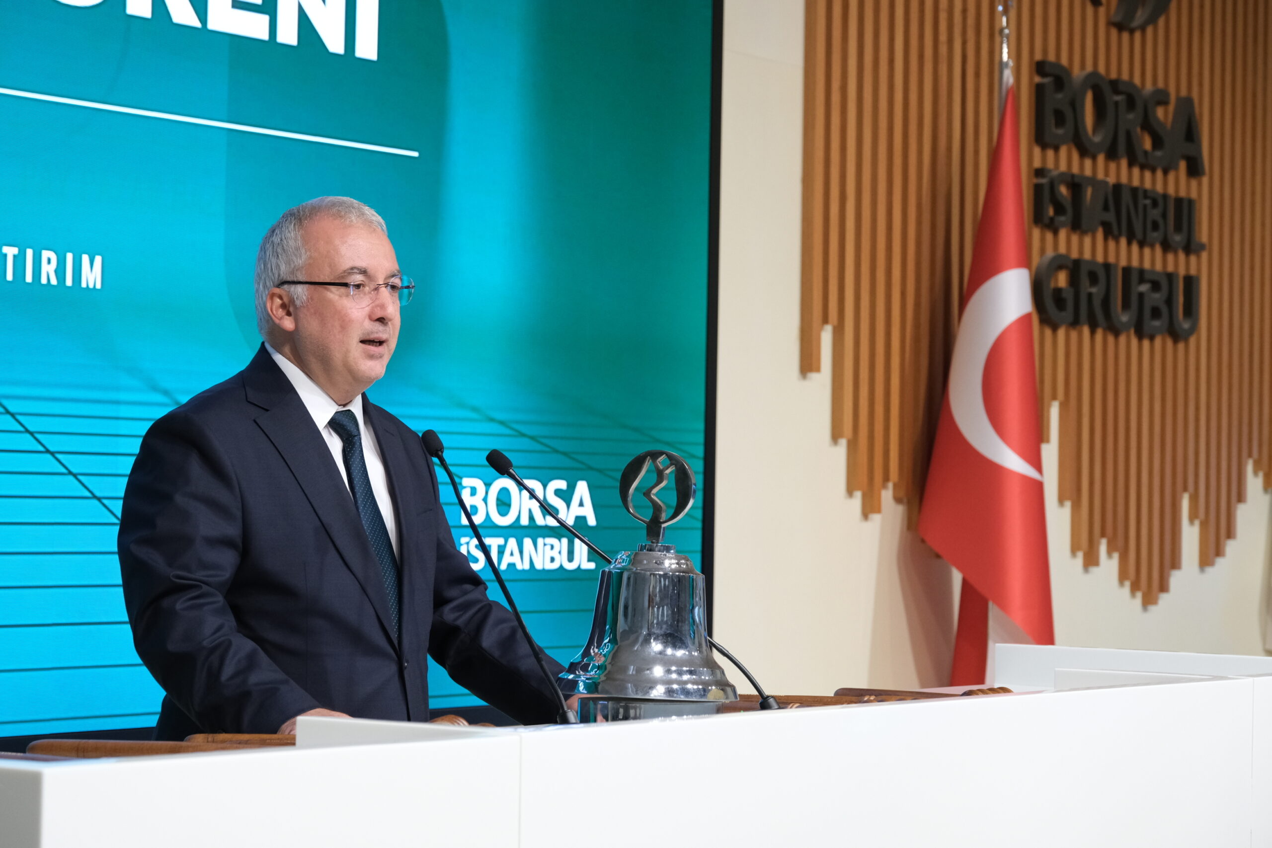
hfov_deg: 24.5
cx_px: 636
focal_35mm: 83
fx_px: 2933
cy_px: 424
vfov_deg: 16.5
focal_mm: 55
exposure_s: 1/125
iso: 1600
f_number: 5
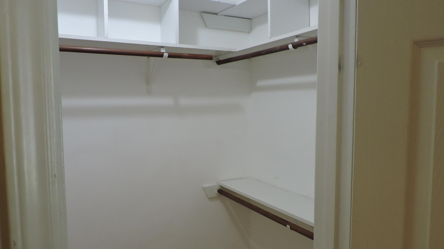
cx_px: 224
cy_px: 130
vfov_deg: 42.9
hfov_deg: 69.9
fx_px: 318
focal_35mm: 27
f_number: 3
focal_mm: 4.3
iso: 320
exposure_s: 1/30
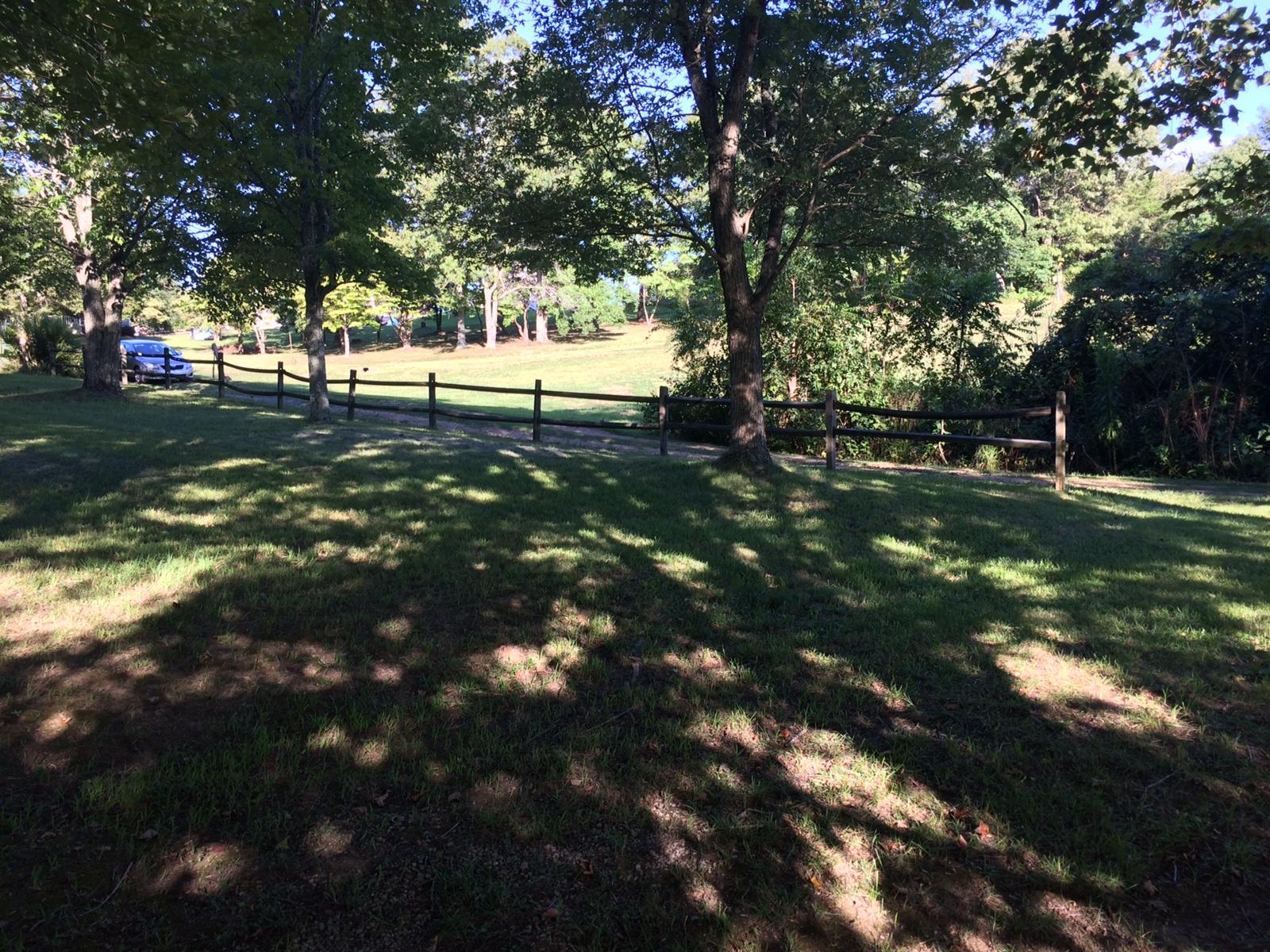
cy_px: 476
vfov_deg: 48.2
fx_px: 1064
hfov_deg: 61.7
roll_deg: +1.8
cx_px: 635
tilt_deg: -4.2
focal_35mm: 29
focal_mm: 4.15
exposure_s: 1/215
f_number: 2.2
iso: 32
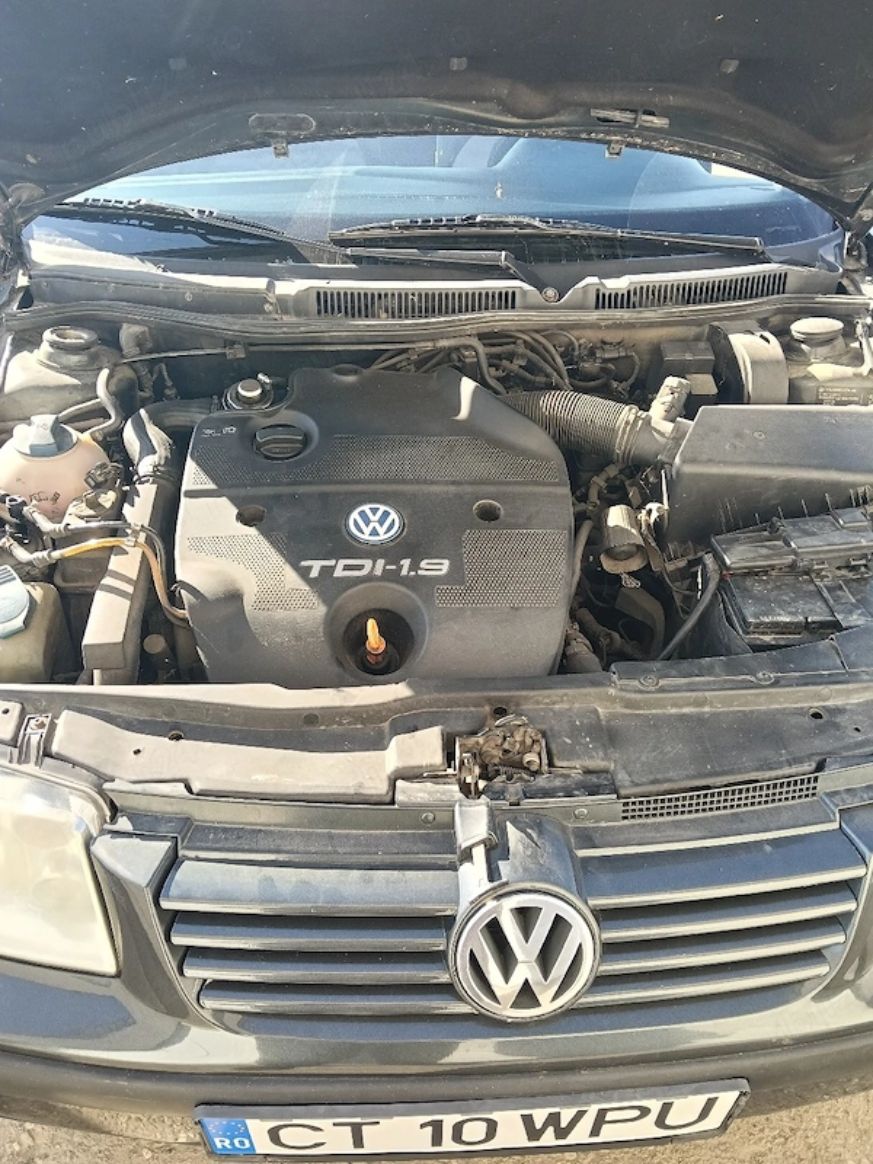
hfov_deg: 51.4
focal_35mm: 27
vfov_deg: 65.3
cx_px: 436
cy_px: 582
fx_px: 908
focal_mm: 3.98
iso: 64
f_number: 1.8
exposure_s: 1/101
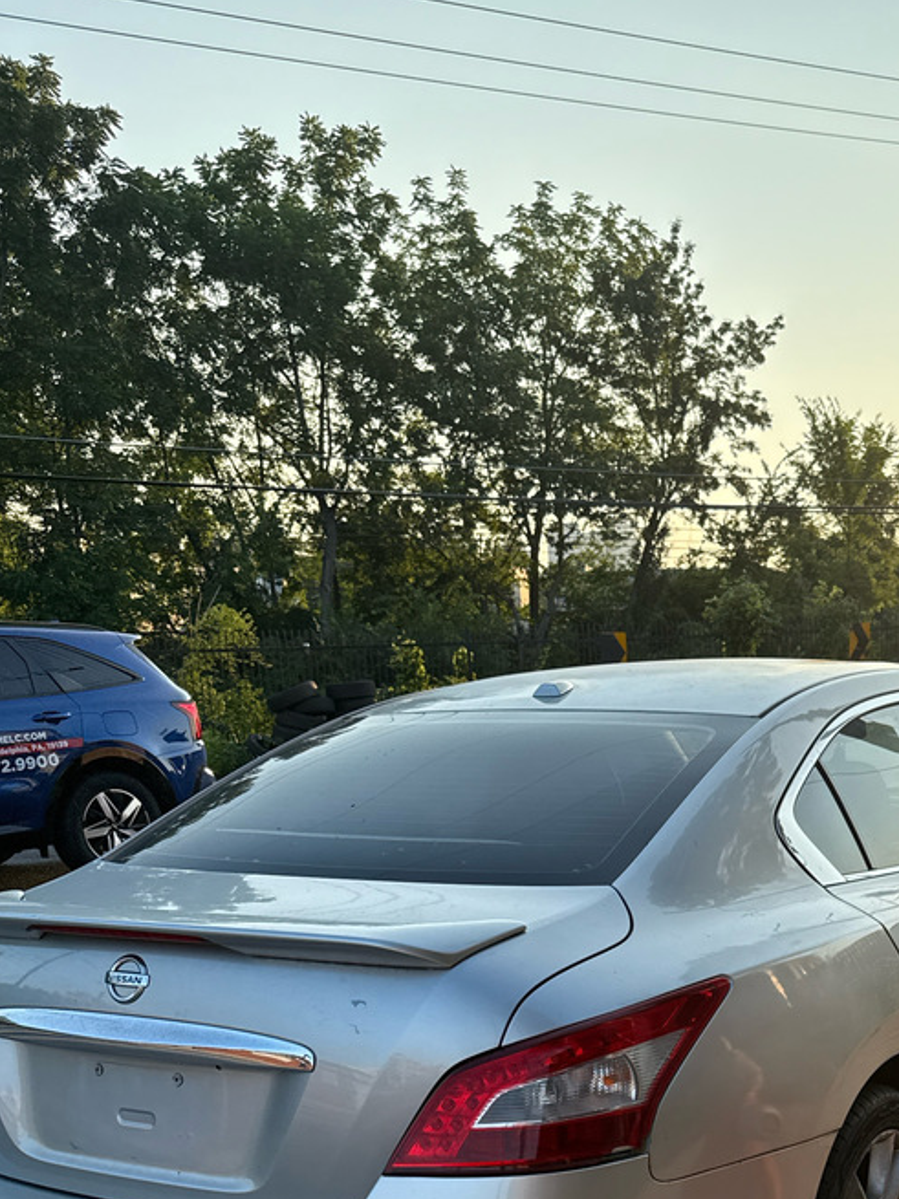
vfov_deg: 40.0
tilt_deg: -14.9
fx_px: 1524
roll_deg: -0.1
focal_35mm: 44
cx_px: 747
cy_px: 1062
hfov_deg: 31.8
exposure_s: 1/1464
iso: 100
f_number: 1.78
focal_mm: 6.76
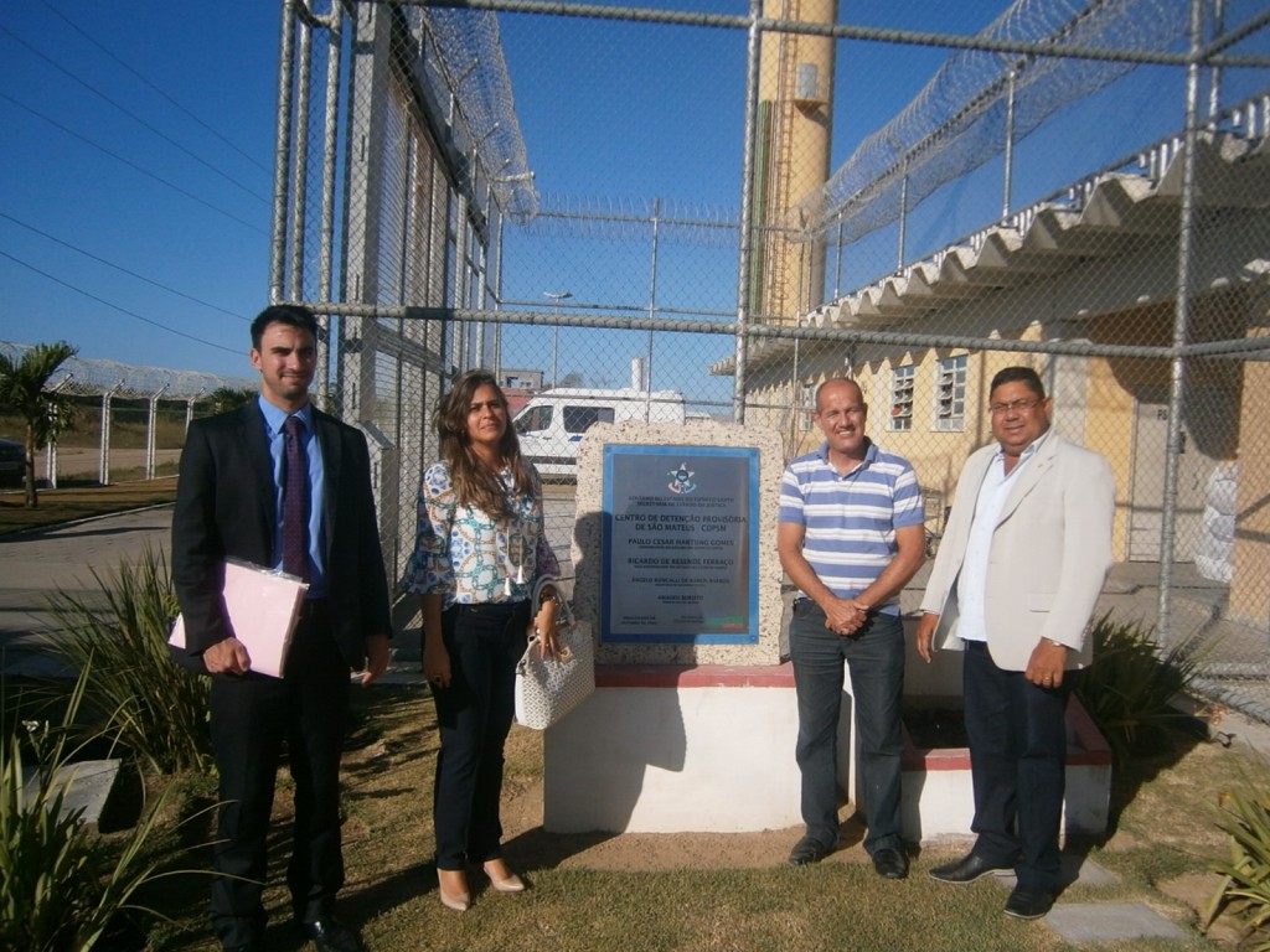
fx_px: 954
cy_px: 476
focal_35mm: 26
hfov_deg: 67.3
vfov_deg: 53.1
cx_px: 635
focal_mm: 4.7
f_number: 8
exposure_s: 1/250
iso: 80
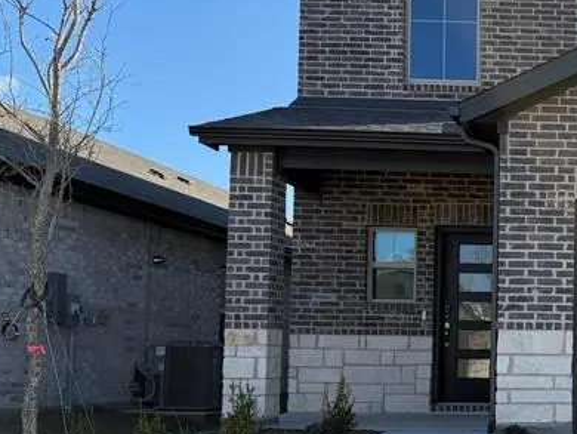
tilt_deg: +1.9
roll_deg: -0.5
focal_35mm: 63
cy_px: 323
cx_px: 686
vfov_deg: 23.1
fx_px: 1051
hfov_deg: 27.2
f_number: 1.78
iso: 125
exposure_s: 1/3759
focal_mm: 6.76
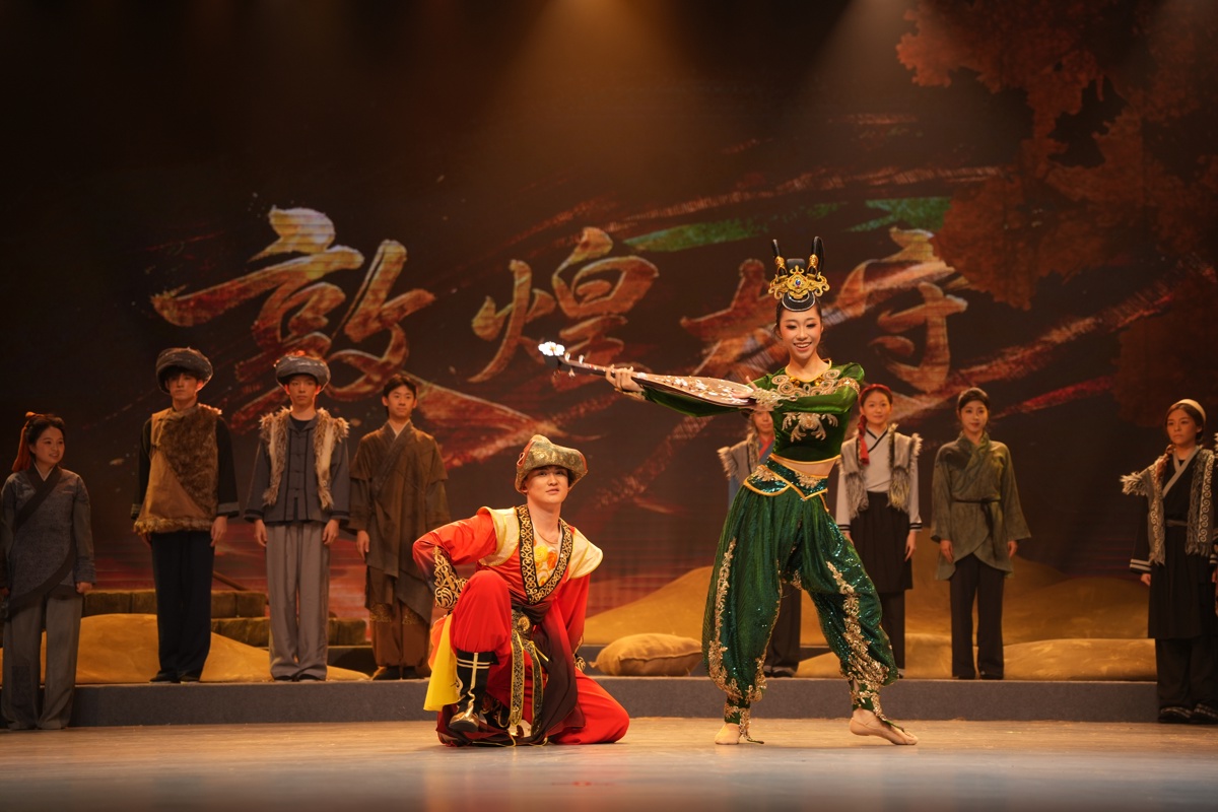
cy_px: 406
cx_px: 609
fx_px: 2368
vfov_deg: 19.5
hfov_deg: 28.8
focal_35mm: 70
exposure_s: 1/250
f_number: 2.8
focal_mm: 70
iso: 320
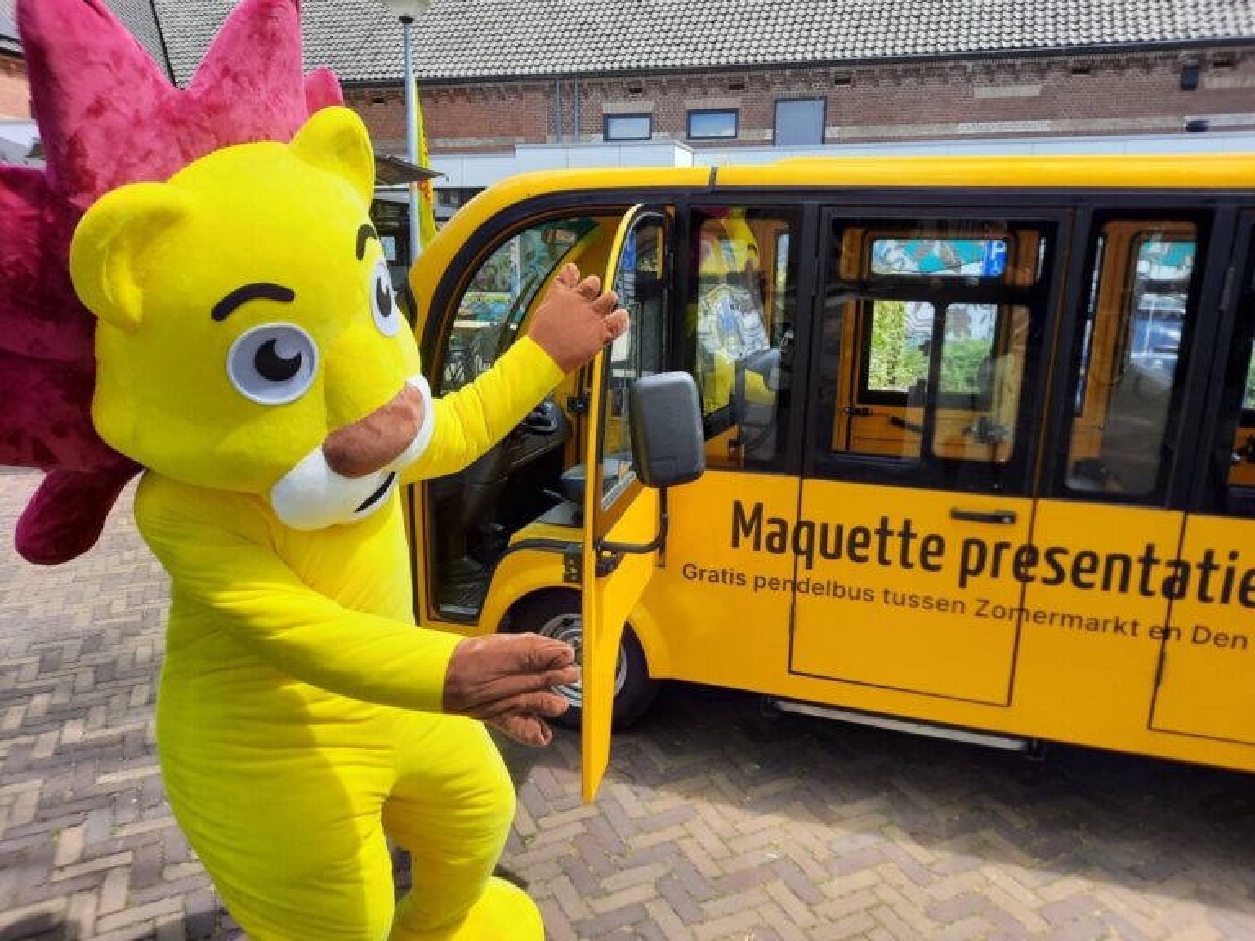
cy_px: 470
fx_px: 906
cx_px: 628
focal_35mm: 25
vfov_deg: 54.9
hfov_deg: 69.4
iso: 32
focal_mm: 4.6
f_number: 2
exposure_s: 1/422
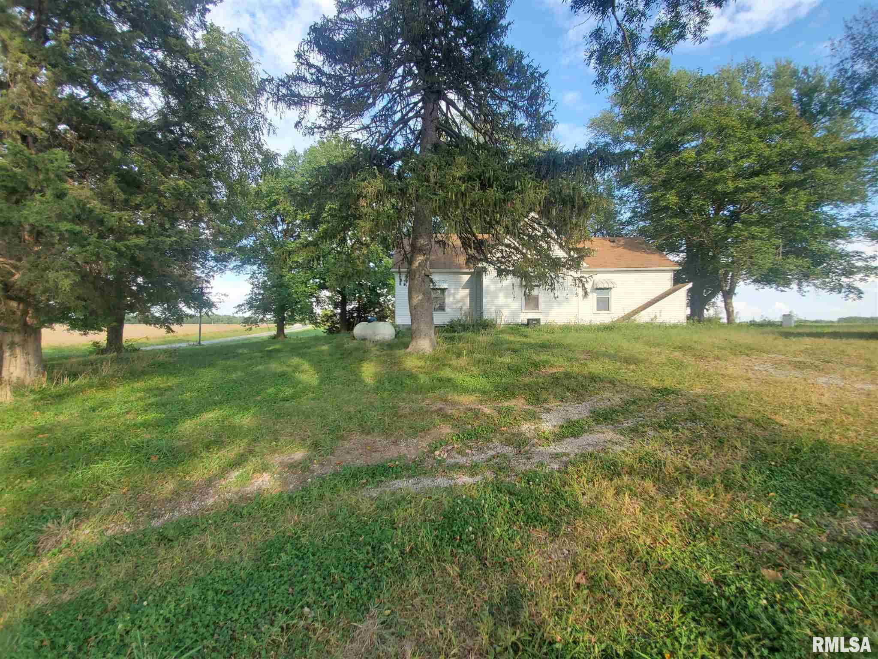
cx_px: 439
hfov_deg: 106.2
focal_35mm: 13
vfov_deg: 89.9
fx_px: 330
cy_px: 330
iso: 50
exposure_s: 1/274
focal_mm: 1.8
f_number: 2.2
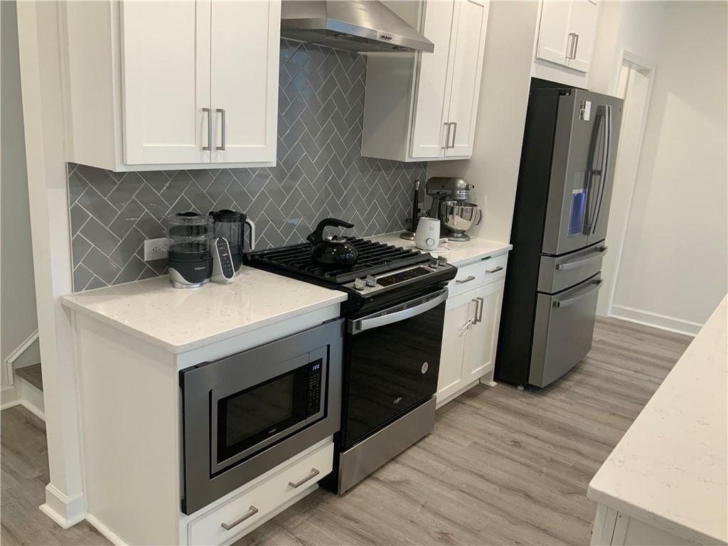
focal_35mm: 29
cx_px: 364
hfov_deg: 61.7
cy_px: 273
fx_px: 610
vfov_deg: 48.2
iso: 64
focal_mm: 3
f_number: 1.8
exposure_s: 1/60
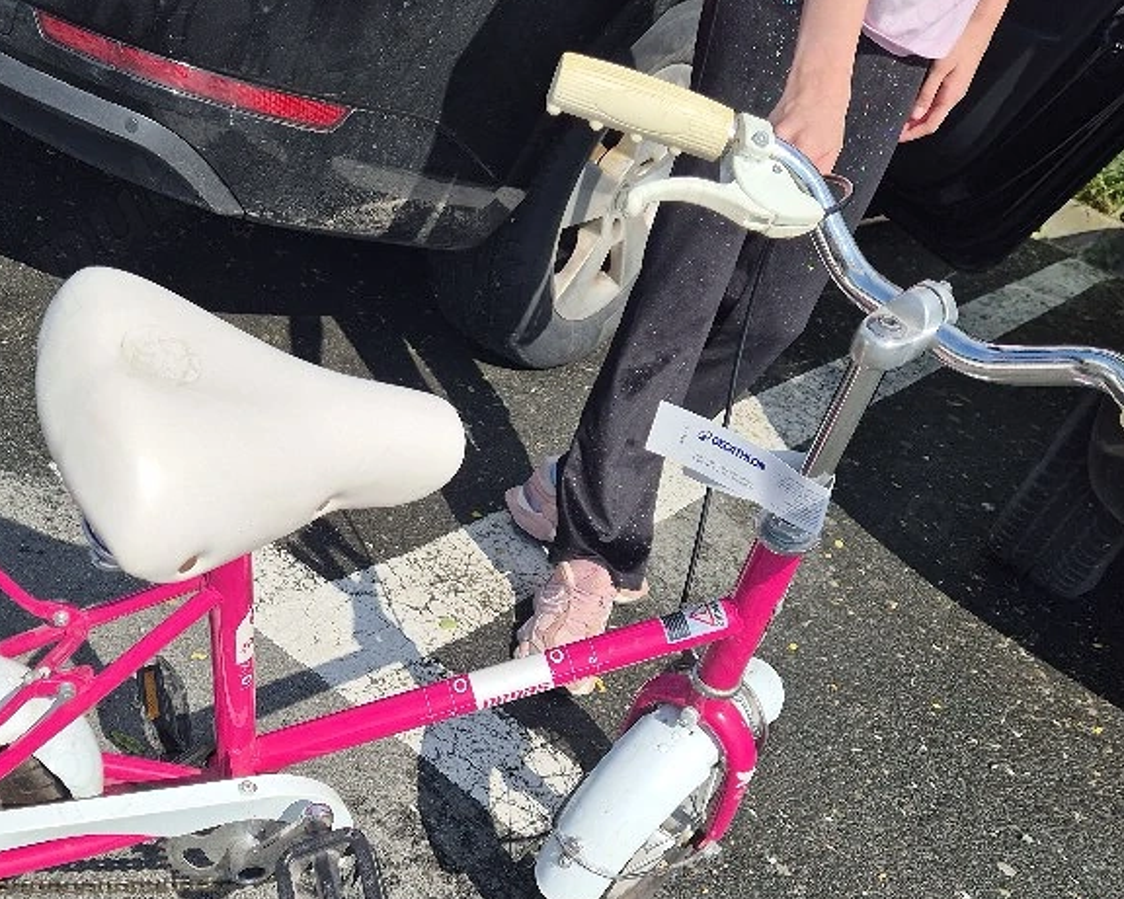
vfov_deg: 37.4
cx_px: 371
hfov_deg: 46.1
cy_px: 657
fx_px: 1298
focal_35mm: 39
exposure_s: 1/2500
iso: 25
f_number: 1.8
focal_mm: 5.4
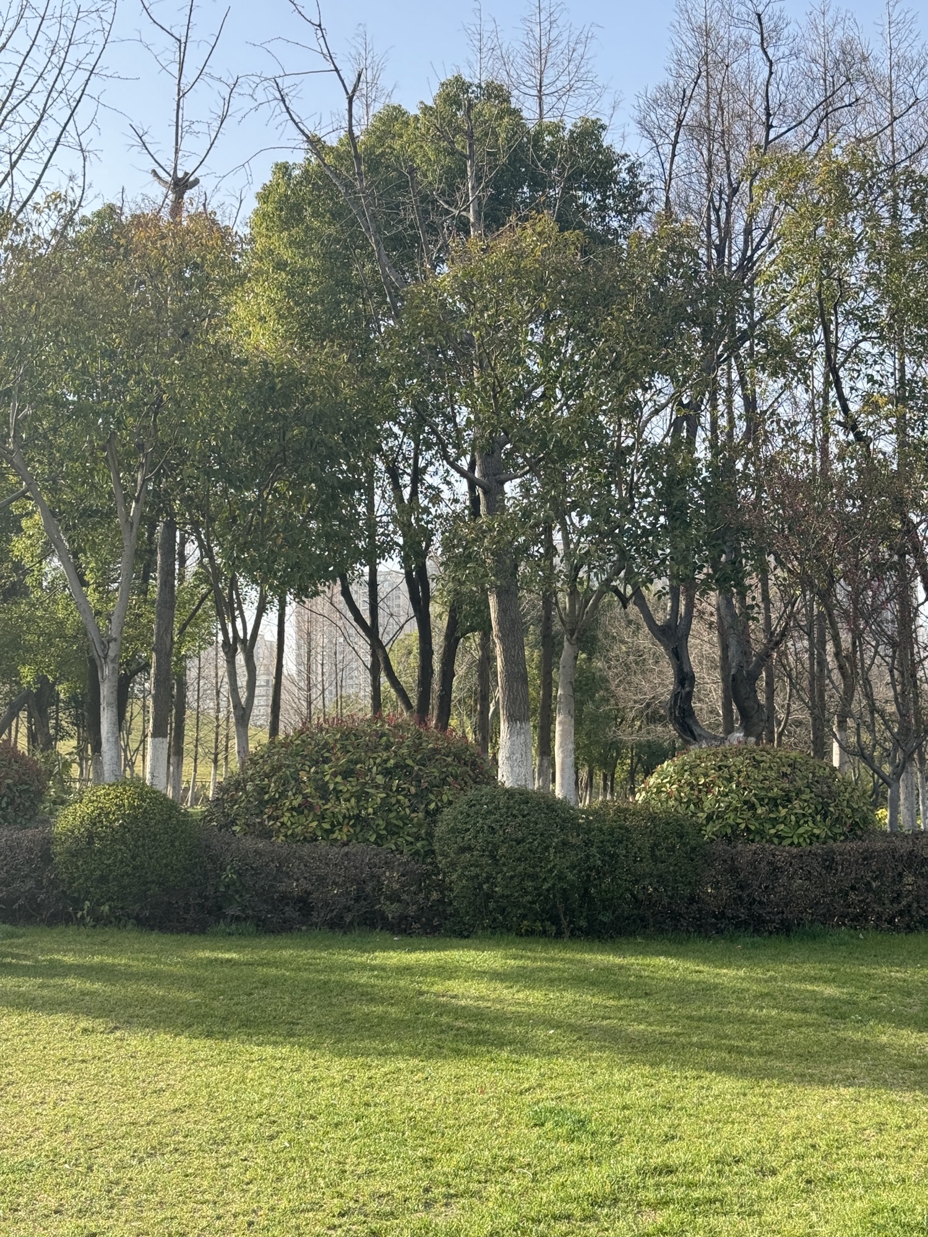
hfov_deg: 30.3
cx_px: 464
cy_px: 618
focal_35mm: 48
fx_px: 1716
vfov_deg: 39.7
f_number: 1.78
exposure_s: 1/1059
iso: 64
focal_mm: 6.76
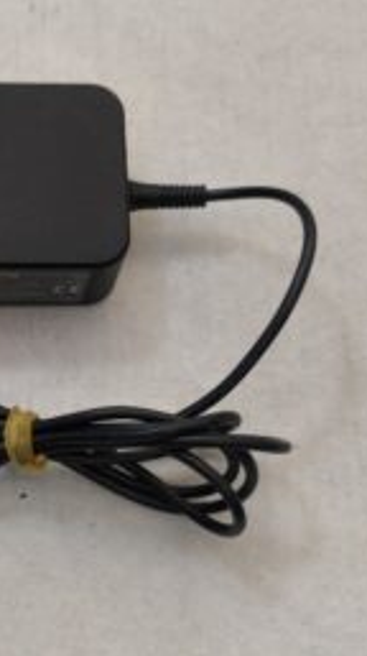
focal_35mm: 52
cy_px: 328
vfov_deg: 39.9
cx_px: 13
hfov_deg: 22.2
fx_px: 902
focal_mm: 6.57
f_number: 1.6
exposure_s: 1/50
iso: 400
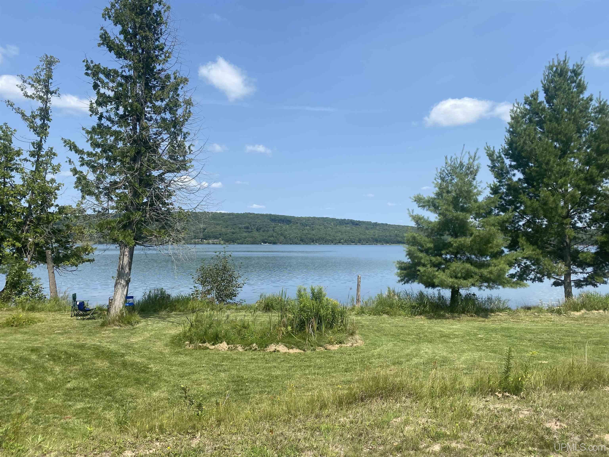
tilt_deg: +1.3
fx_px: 457
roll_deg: -0.8
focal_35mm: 26
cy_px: 228
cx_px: 304
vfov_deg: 53.1
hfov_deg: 67.3
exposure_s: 1/2967
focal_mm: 4.25
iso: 32
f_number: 1.8
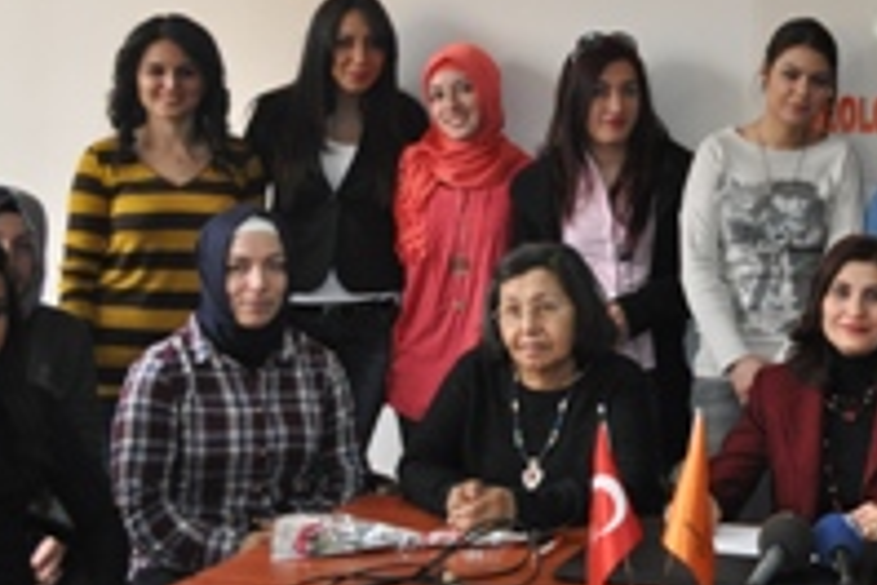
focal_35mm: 61
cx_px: 855
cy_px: 102
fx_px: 1486
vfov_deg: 21.9
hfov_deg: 30.8
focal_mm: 18
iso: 800
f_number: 3.5
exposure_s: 1/125
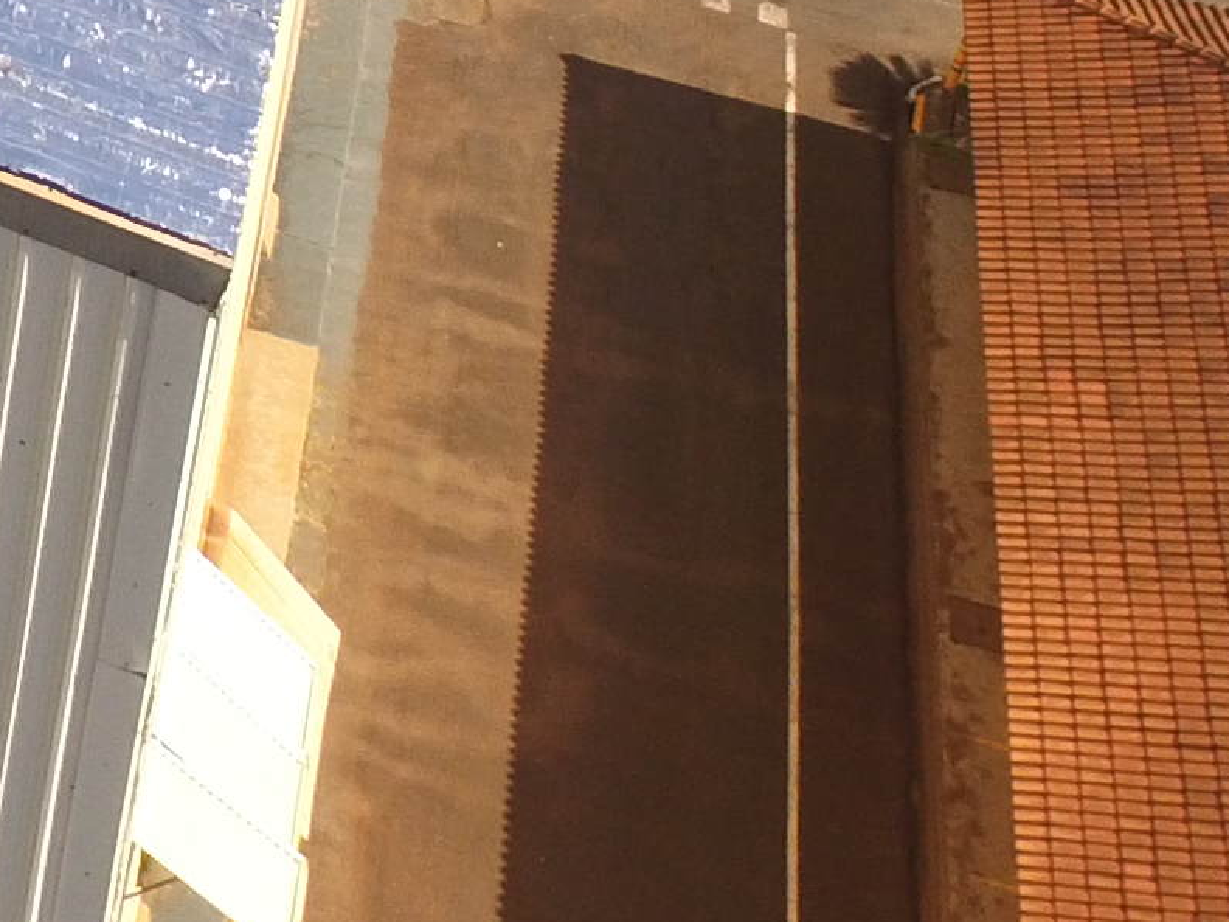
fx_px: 3586
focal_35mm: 101
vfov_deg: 12.5
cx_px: -635
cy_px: -1060
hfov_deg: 17.4
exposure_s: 1/709
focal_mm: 3.61
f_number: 2.8
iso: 100
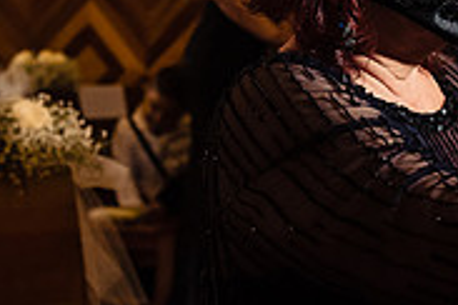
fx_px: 2175
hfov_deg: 11.9
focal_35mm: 171
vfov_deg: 8.0
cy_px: 31
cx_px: 445
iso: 2000
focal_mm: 52
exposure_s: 1/50
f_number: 6.3
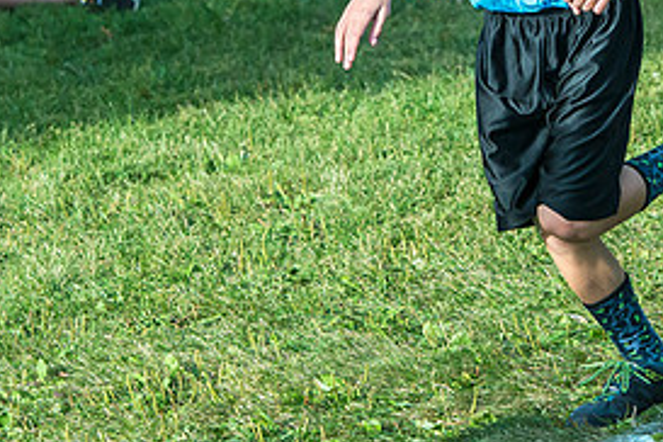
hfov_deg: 7.2
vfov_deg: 4.8
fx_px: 5248
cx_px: 405
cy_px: -27
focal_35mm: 285
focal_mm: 112
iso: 2000
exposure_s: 1/4000
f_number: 6.3
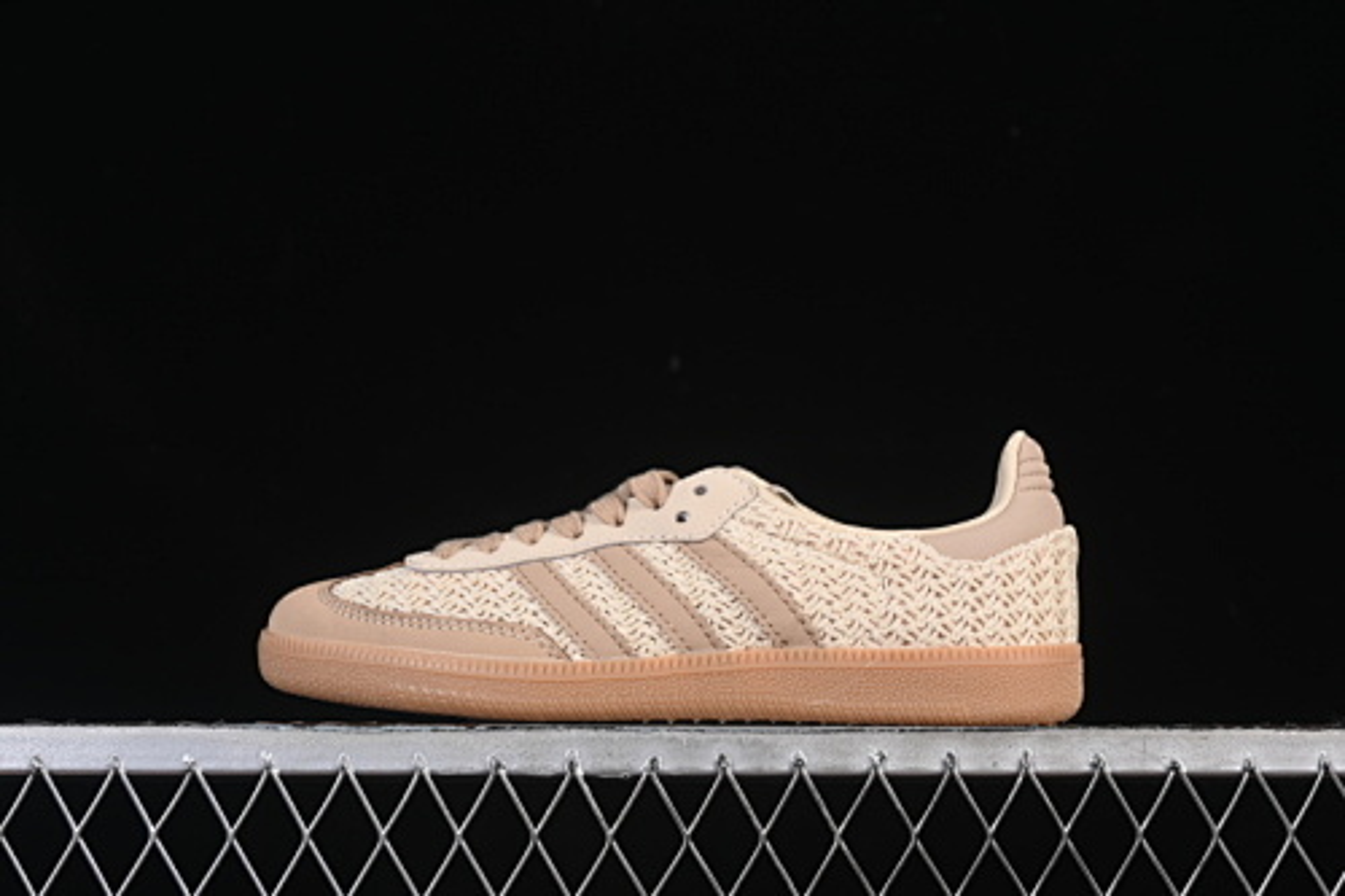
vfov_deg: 18.2
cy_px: 448
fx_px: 2801
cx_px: 672
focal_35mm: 75
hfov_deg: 27.0
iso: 160
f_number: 8
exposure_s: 1/80
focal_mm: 50
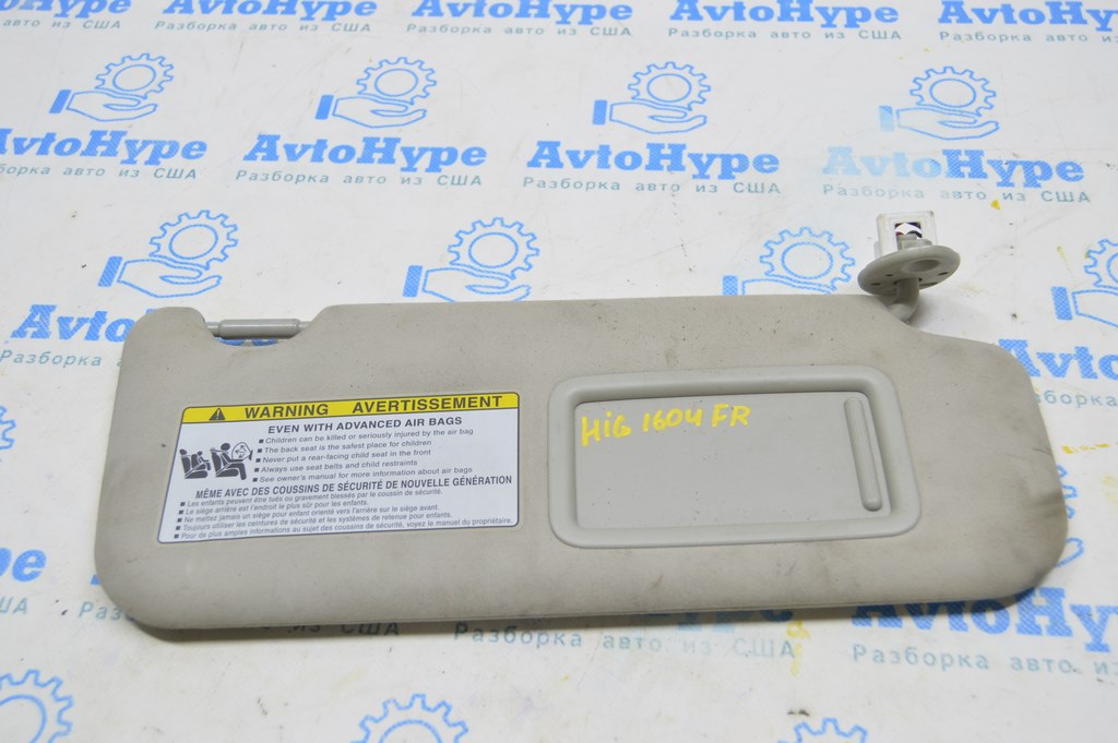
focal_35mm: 39
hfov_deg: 49.6
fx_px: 1210
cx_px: 559
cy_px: 372
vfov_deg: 34.2
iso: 400
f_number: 5.6
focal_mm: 26
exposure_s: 1/20
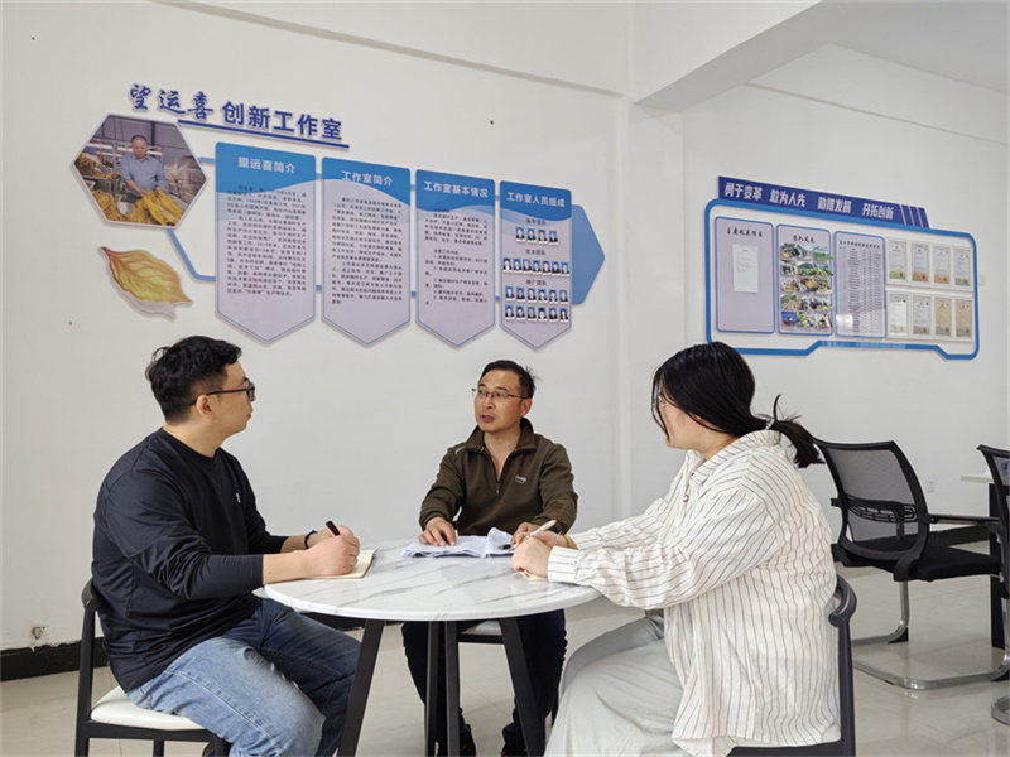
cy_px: 378
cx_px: 505
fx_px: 788
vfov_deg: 51.4
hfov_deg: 65.3
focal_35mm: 27
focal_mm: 5.52
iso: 50
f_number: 1.9
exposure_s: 1/100
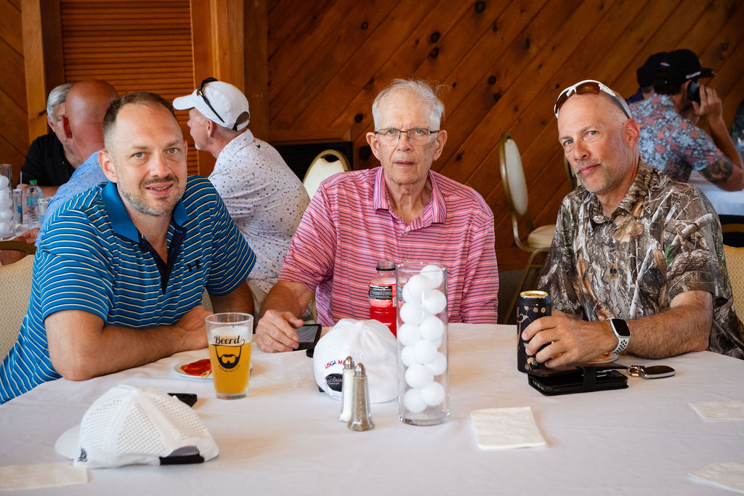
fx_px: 1157
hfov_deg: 35.6
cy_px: 248
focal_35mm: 56
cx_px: 372
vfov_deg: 24.2
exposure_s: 1/250
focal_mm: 56
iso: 2500
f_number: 8
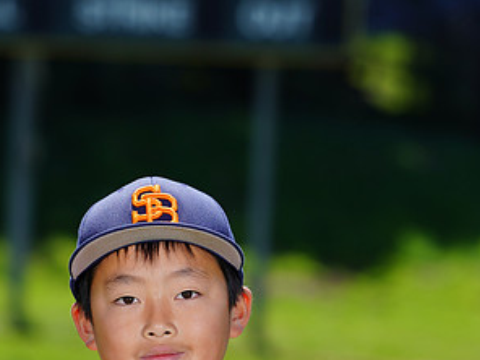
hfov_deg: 3.8
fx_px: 7169
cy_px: 418
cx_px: 174
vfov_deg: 2.9
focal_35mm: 517
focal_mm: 274
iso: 100
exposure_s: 1/250
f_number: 8
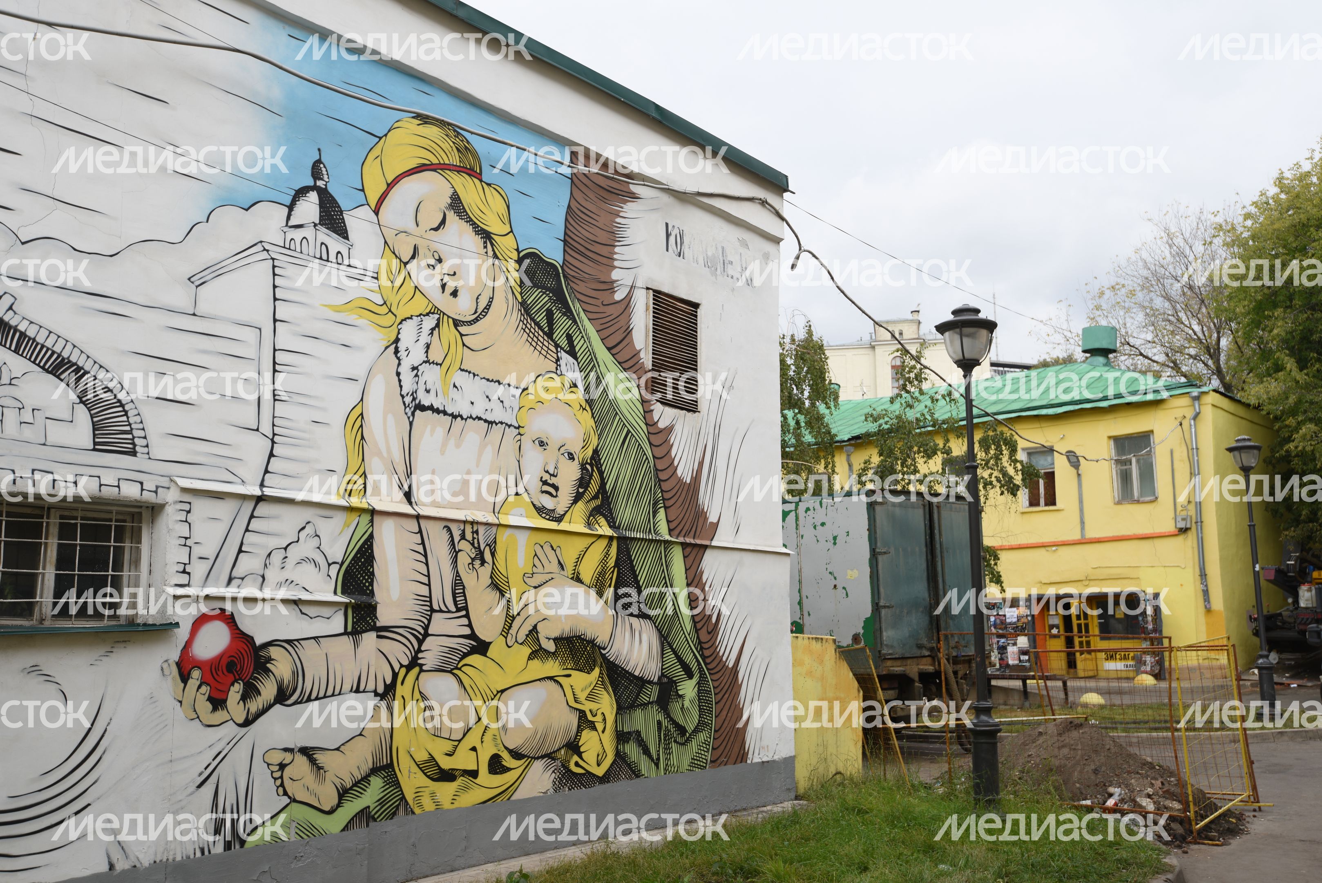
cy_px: 442
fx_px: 1286
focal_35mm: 35
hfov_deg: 54.4
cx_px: 661
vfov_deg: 37.9
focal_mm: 35
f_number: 5
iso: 64
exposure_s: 1/200
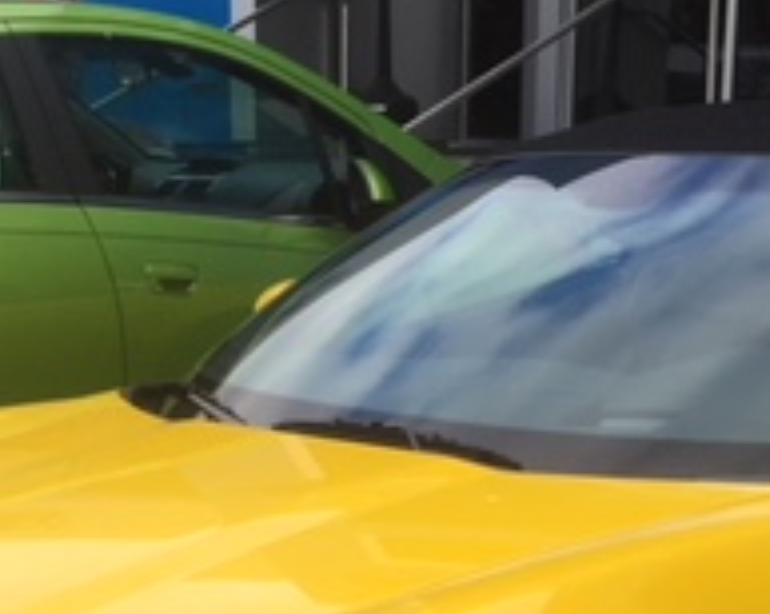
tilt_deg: -8.9
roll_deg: -0.2
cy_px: 738
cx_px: 383
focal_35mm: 94
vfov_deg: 15.7
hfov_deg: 20.4
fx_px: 2140
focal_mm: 4.15
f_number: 2.2
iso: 25
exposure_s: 1/615
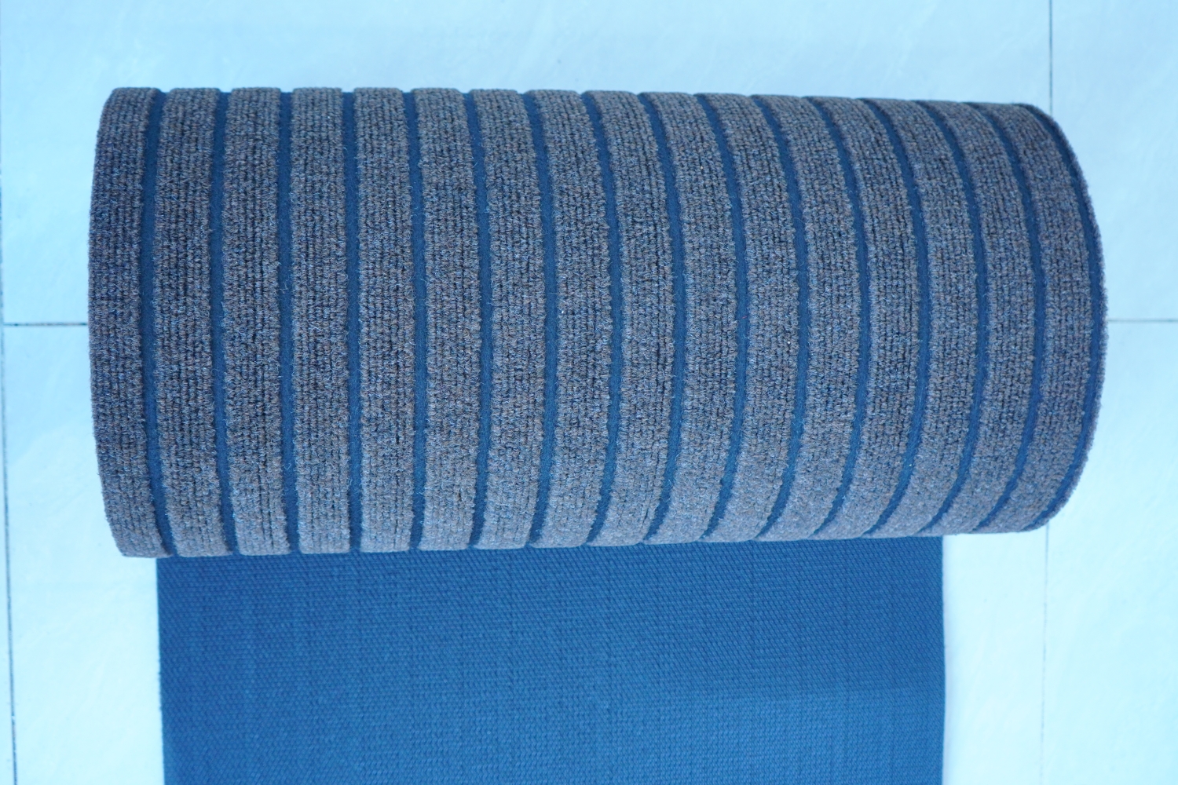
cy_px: 392
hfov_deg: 46.4
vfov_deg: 31.9
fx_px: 1374
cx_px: 589
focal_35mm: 42
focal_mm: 28
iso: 500
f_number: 3.5
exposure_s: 1/50
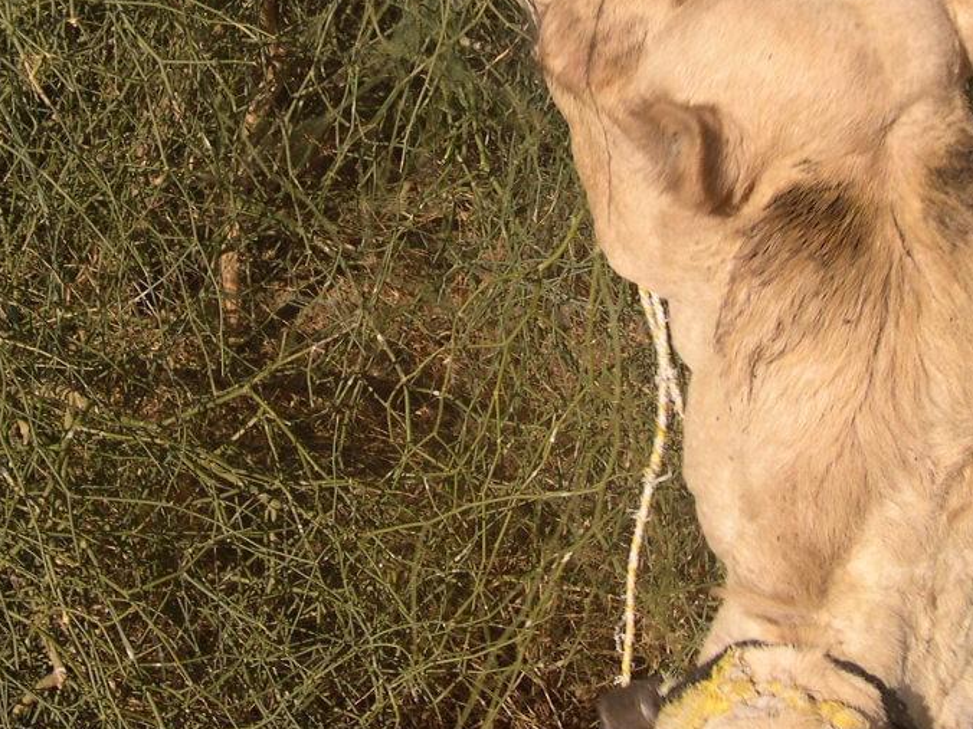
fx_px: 2024
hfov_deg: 26.9
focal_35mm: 72
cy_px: 99
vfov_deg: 20.1
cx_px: 337
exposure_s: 1/267
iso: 100
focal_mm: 8
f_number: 7.6
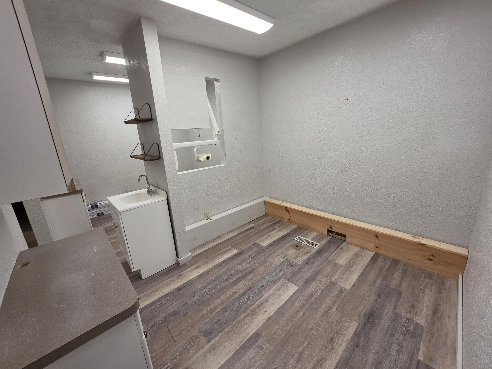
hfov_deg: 106.2
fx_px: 185
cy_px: 184
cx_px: 246
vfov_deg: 89.9
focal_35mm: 13
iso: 80
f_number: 1.9
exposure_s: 1/120
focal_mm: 2.2
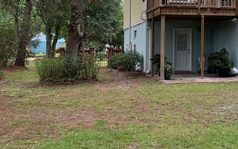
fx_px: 434
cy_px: 21
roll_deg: -0.6
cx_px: 203
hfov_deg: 29.7
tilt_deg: +3.5
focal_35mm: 67
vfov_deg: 19.1
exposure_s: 1/122
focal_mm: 4.25
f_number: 1.8
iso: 50
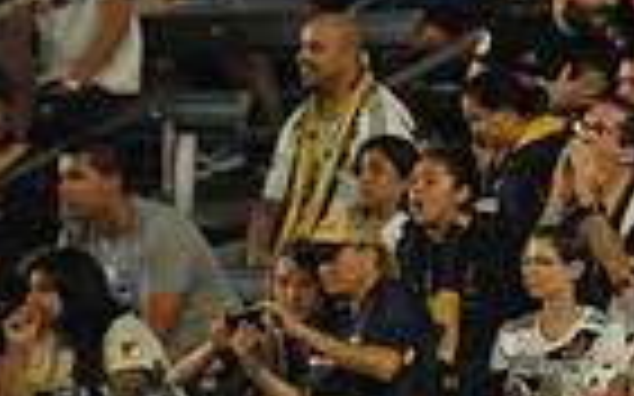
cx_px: 1156
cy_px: 405
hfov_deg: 2.9
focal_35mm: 733
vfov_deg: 1.8
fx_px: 12660
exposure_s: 1/1250
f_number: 3.2
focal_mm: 175
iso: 3200
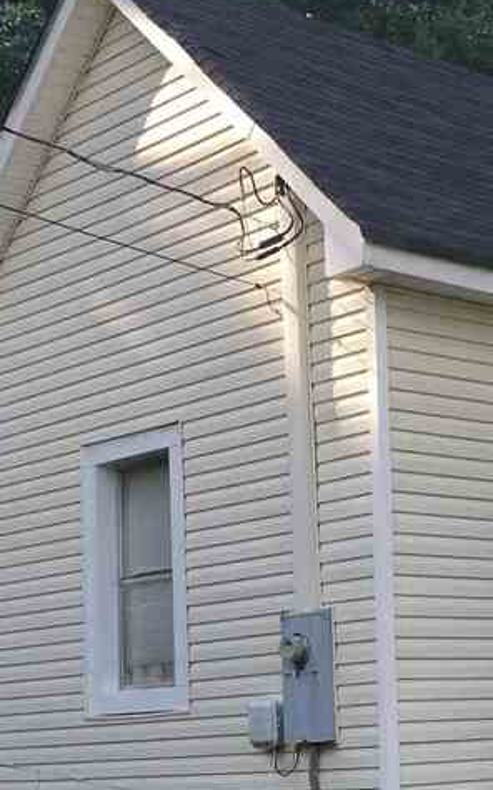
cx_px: 626
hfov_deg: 15.1
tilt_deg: +6.1
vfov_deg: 24.7
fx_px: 1785
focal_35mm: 83
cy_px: 593
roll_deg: +2.7
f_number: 2.2
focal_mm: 4.15
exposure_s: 1/437
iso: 25
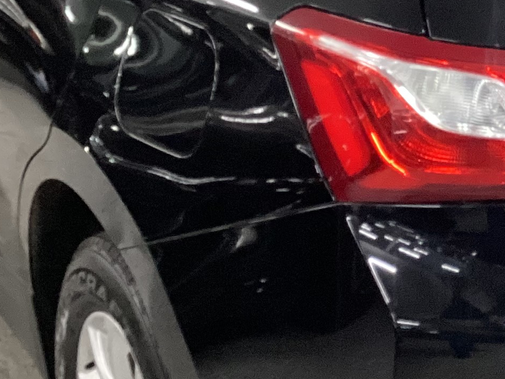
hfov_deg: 17.8
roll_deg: -0.3
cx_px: 549
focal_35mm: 107
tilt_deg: -19.2
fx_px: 1561
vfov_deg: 13.8
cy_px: 129
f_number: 2.4
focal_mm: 3.3
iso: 320
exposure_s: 1/50
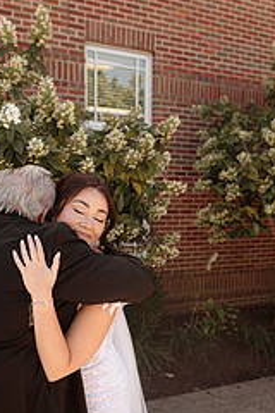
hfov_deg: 29.8
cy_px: 272
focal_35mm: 45
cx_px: 124
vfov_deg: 43.1
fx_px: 516
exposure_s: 1/640
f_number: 2.8
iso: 160
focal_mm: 24
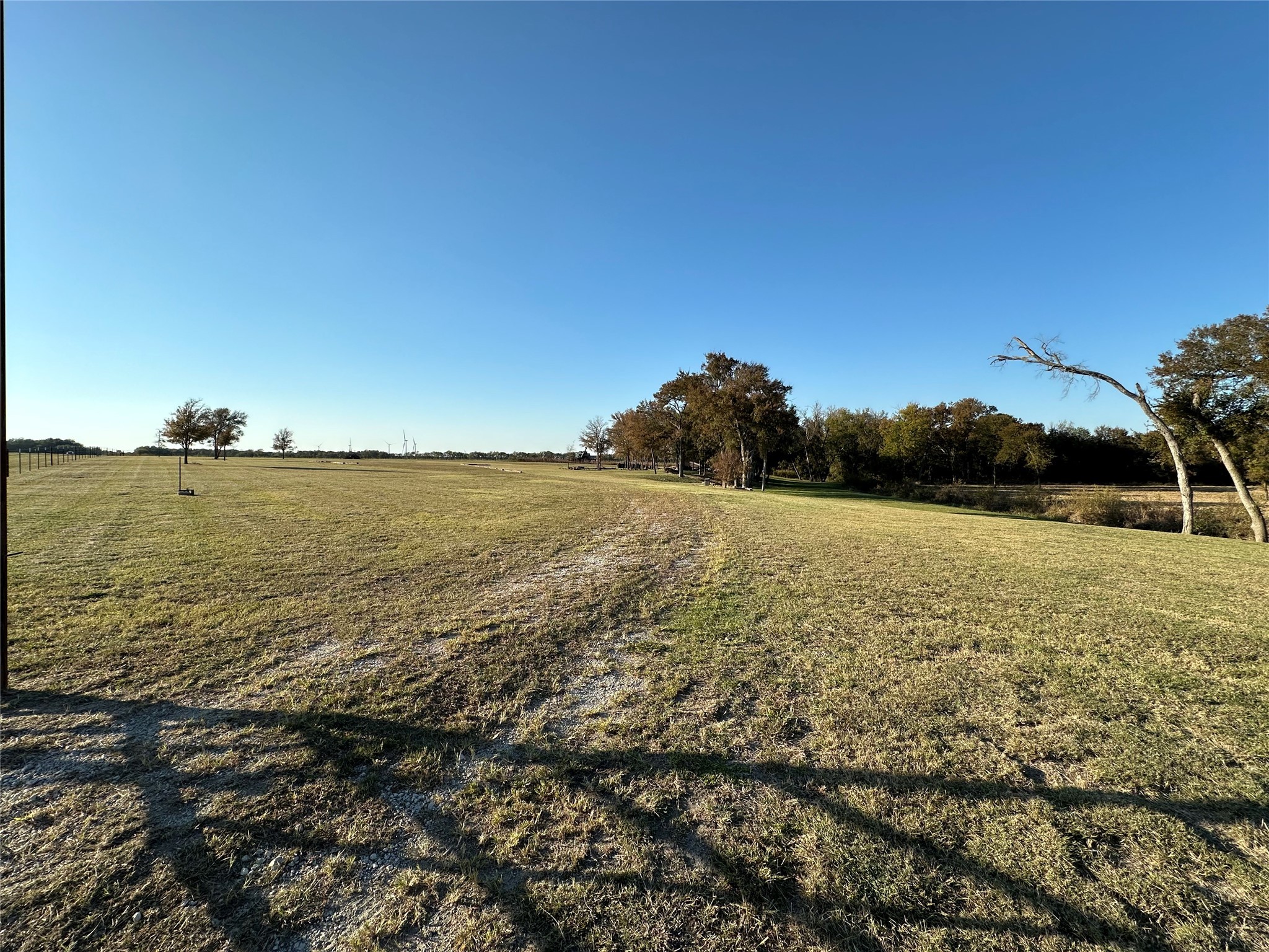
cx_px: 634
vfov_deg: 85.7
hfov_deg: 102.1
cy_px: 476
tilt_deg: -2.4
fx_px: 513
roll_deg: -1.0
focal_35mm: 14
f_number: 2.2
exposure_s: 1/1618
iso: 50
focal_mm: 2.22
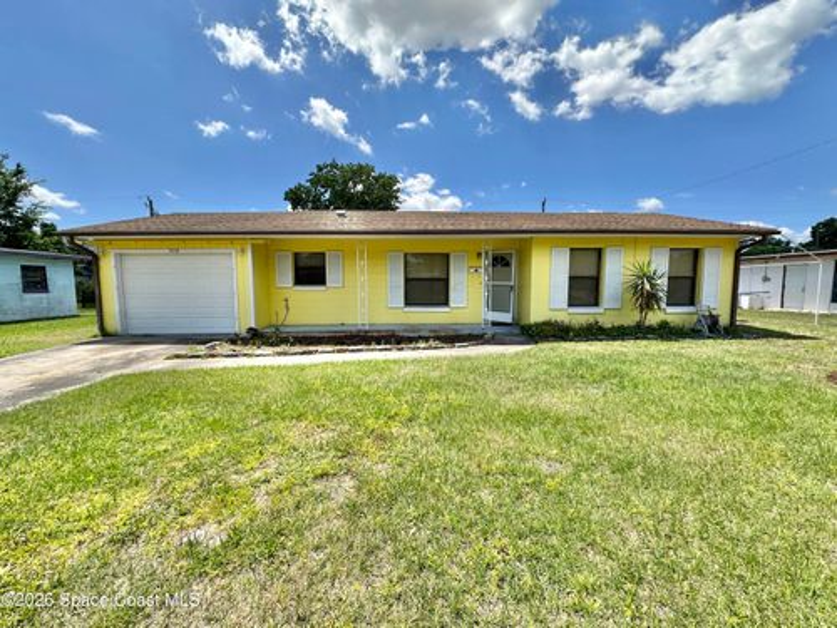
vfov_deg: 85.7
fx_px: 339
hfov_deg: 102.1
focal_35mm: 14
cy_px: 314
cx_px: 418
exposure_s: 1/1304
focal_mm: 2.22
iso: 50
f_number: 2.2
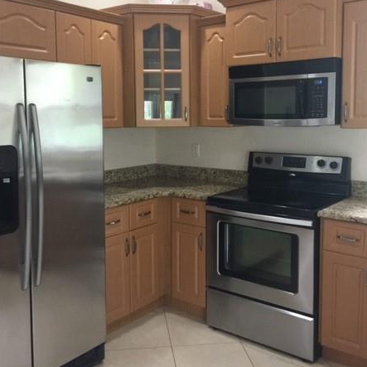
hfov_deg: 44.9
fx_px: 444
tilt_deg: -4.4
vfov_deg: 44.7
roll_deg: +0.1
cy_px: 152
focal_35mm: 37
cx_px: 177
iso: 125
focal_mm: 4.15
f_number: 2.2
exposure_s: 1/15
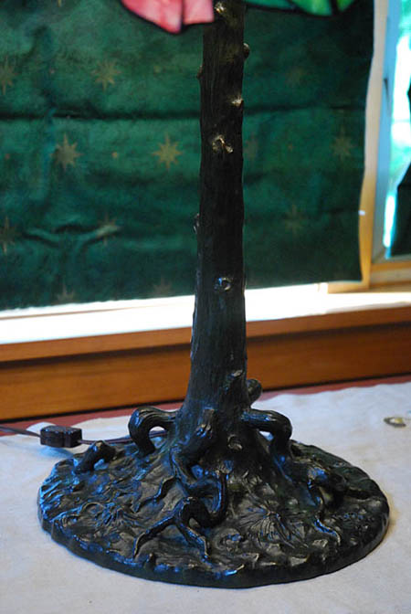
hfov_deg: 17.5
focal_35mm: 78
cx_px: 206
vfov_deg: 26.0
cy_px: 307
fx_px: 1332
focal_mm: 52
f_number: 4.5
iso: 1600
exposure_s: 1/100
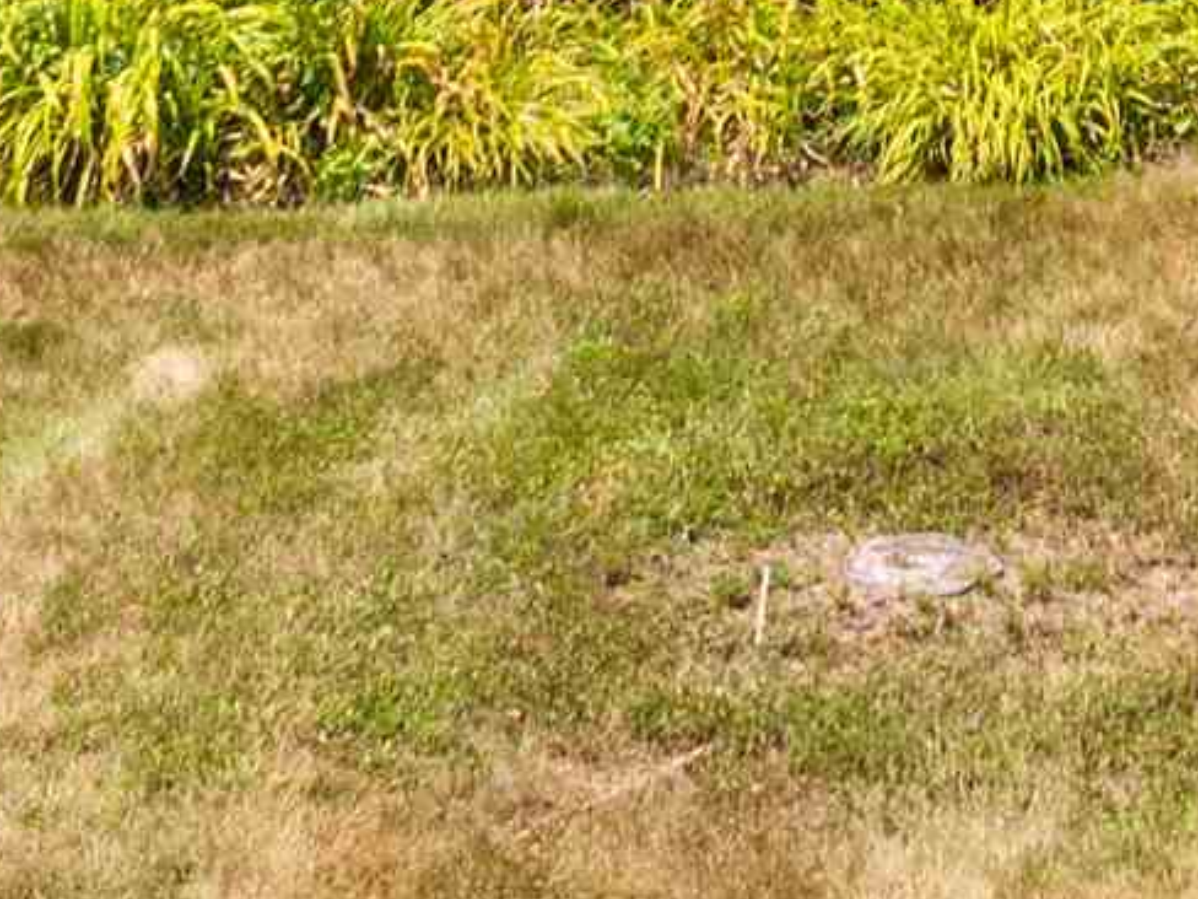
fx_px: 5226
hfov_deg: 13.1
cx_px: 827
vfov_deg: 9.0
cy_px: -1140
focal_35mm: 151
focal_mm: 12.29
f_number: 3.5
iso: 100
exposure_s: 1/80
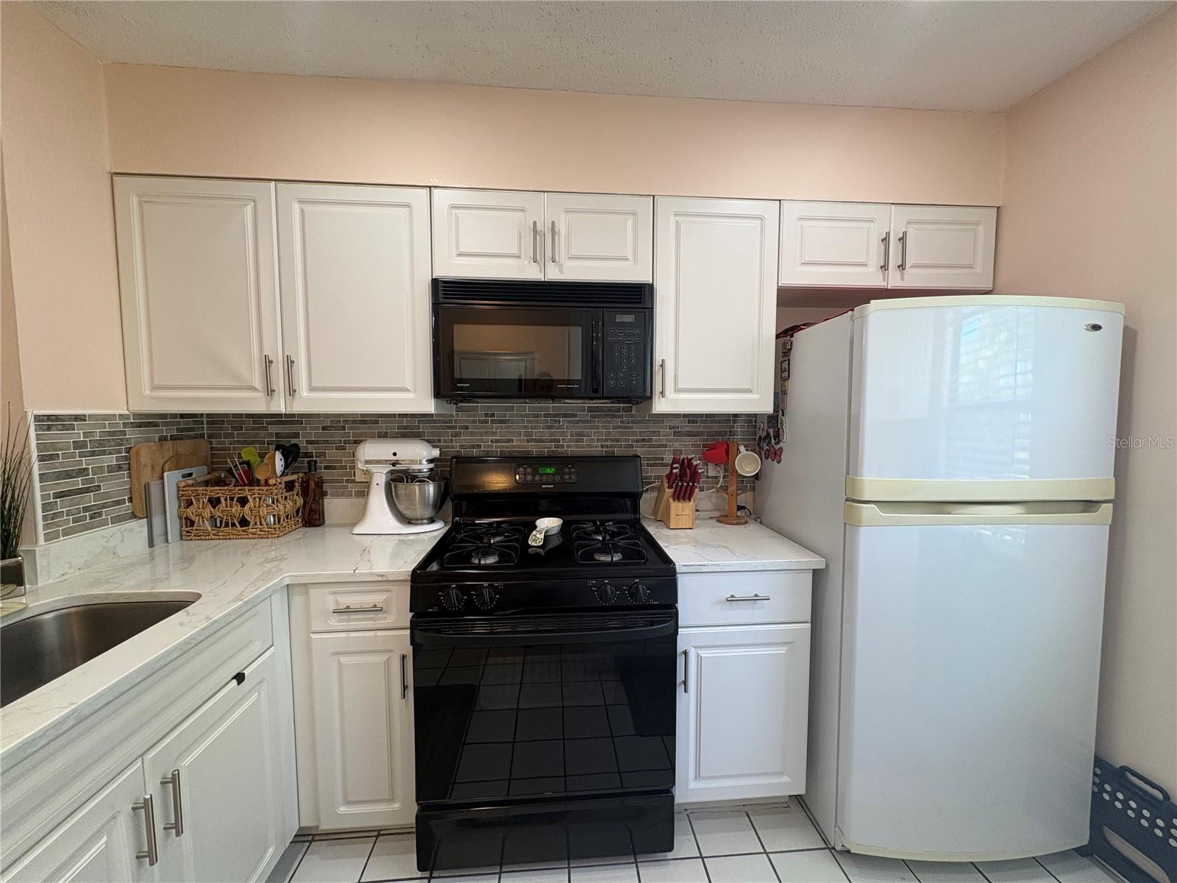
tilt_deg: -3.1
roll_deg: +0.8
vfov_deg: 85.7
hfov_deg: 102.1
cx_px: 588
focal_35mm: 14
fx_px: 476
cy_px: 442
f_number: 2.2
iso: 125
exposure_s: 1/60
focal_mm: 2.22
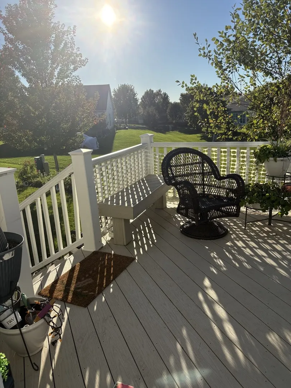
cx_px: 146
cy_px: 194
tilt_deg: -14.1
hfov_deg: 53.1
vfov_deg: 67.3
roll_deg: +3.1
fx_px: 291
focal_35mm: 26
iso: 64
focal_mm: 5.96
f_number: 1.6
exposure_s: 1/6329
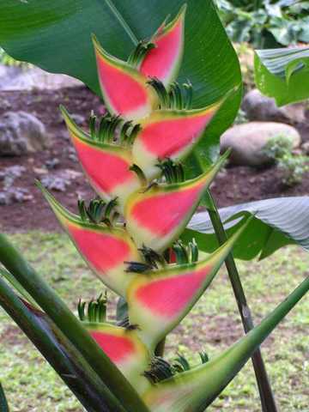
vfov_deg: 21.5
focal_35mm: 91
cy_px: 206
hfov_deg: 16.2
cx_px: 154
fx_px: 1083
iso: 125
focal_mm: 13.9
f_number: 3.2
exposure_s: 1/100
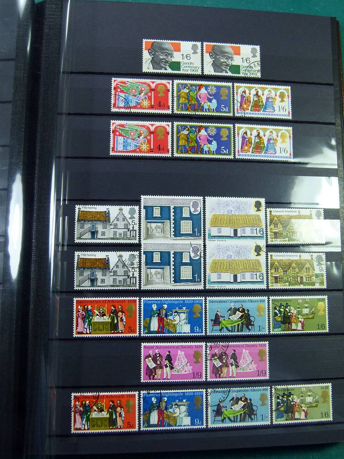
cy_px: 230
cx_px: 172
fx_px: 451
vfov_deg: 54.0
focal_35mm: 34
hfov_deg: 41.8
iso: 100
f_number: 3
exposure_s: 1/80
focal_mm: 6.2
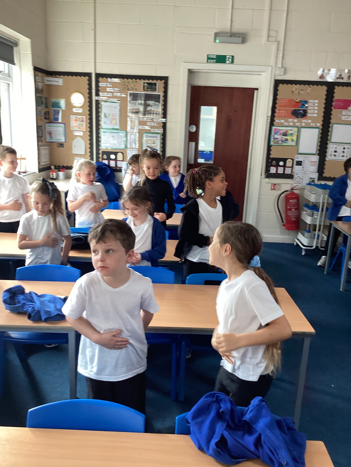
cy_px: 234
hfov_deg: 45.4
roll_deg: -2.3
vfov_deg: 58.4
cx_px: 176
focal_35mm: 31
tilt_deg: -15.1
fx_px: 419
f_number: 2.4
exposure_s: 1/60
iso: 100
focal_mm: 3.3
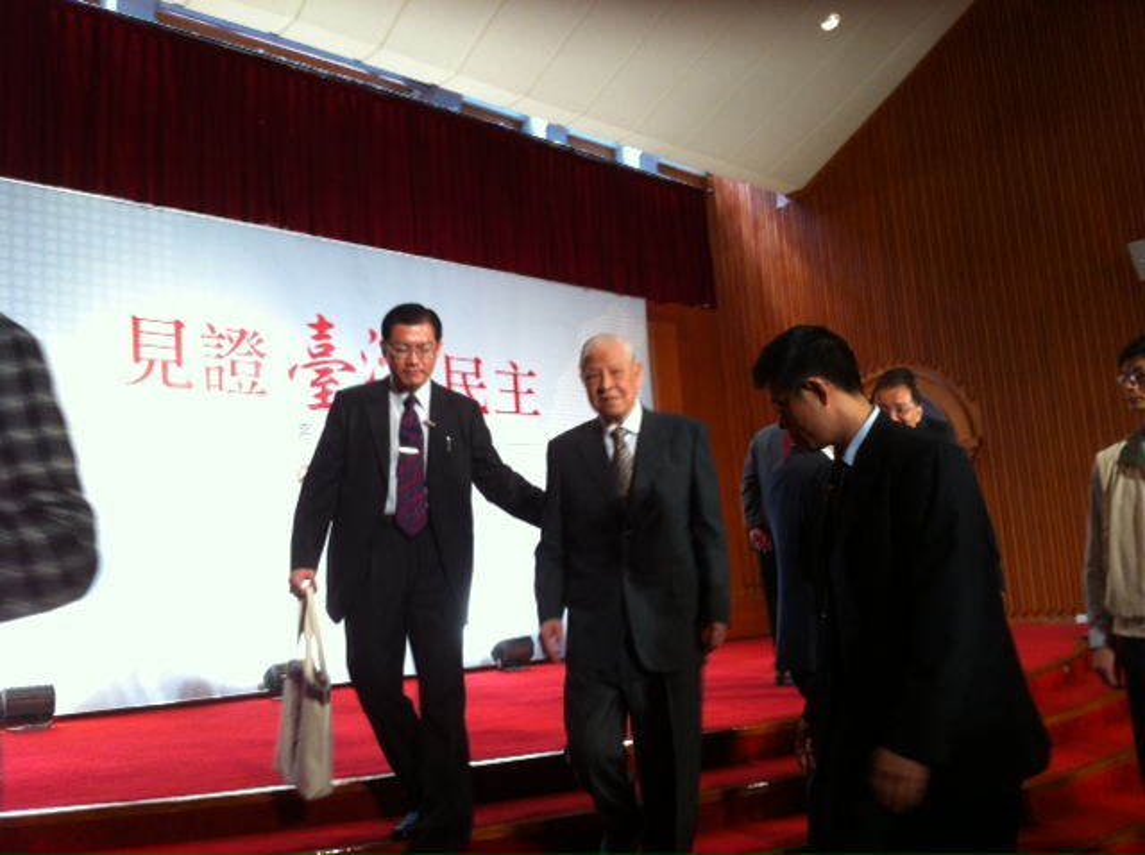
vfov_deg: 40.6
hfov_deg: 52.7
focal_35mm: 35
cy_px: 428
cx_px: 572
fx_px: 1156
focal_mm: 3.85
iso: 100
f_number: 2.8
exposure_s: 1/15
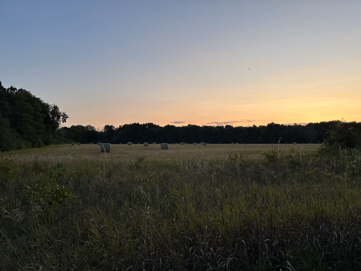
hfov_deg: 71.6
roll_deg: -0.1
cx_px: 180
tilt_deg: +1.4
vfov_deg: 56.8
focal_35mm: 24
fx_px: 250
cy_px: 136
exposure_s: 1/864
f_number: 1.78
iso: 80
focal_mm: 6.86
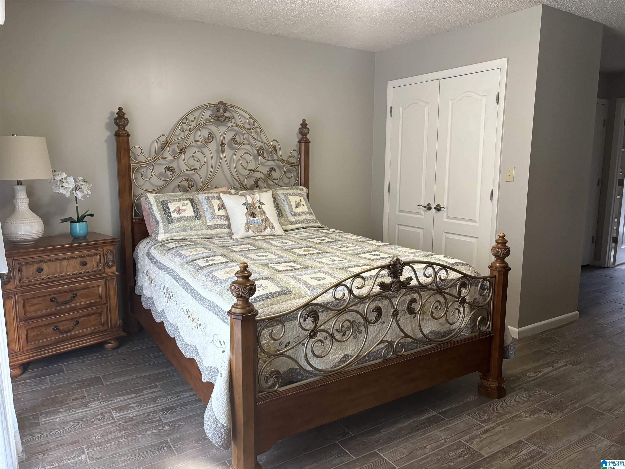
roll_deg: -0.3
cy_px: 234
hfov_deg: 67.3
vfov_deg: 53.1
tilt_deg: -9.1
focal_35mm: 26
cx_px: 312
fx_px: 469
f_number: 1.6
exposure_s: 1/60
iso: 250
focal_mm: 5.96
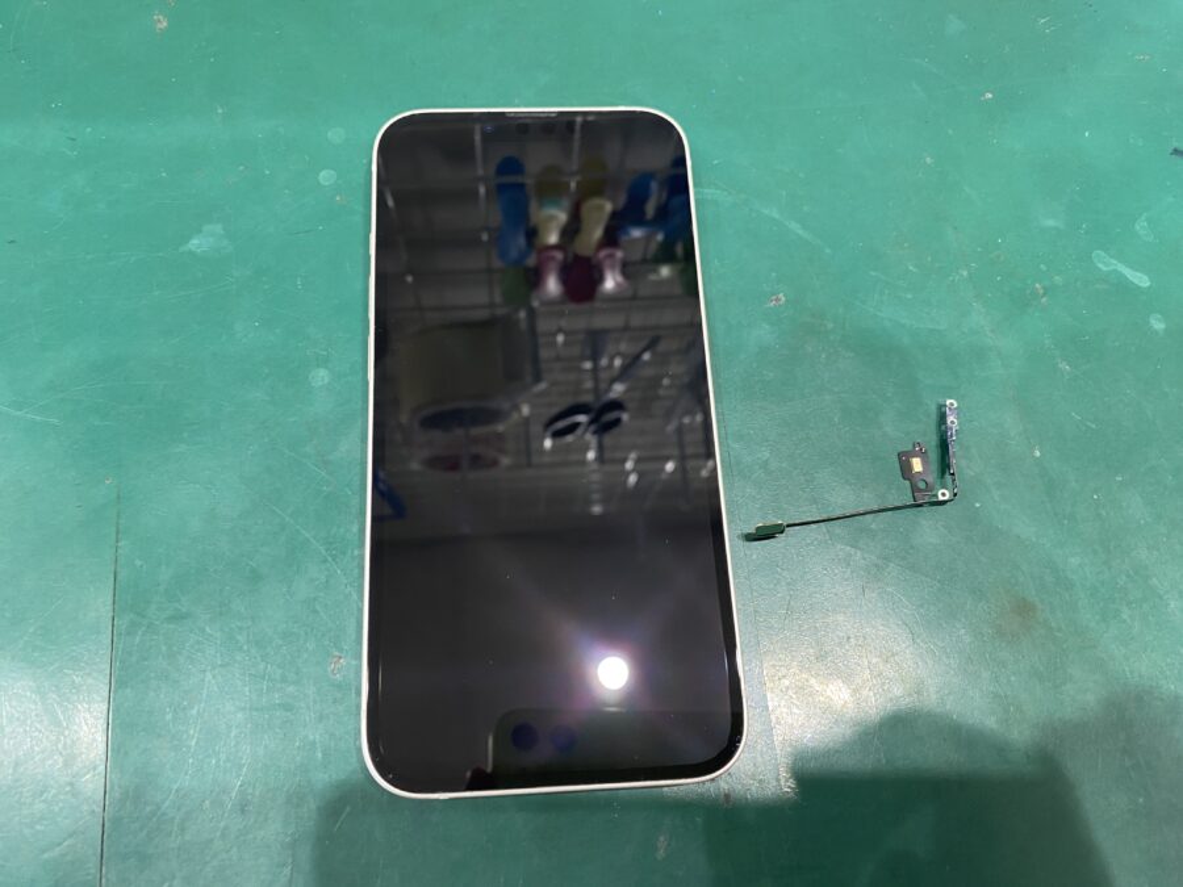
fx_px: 889
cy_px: 444
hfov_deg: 67.3
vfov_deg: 53.1
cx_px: 592
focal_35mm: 26
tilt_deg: -71.5
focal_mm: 4.25
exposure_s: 1/50
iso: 100
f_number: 1.8
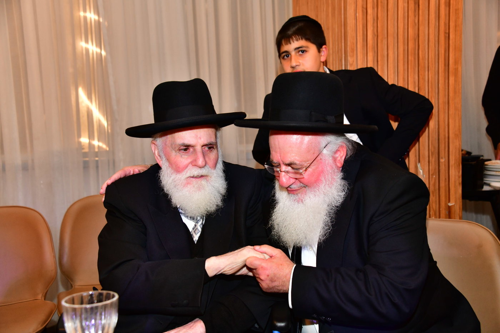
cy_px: 166
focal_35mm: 48
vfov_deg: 28.1
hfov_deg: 41.1
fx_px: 667
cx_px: 250
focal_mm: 48
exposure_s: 1/125
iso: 1250
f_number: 5.6
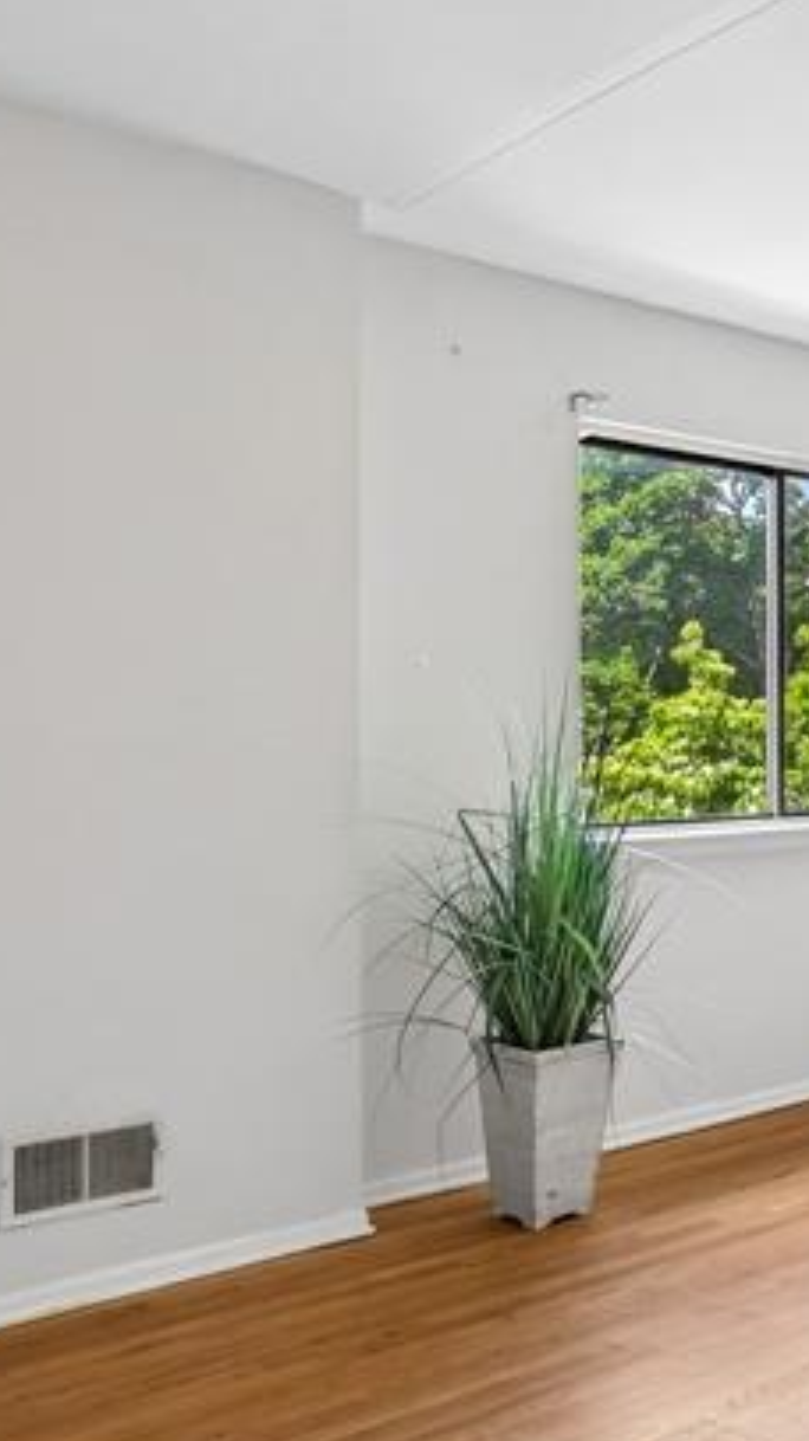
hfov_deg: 26.5
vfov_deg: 54.0
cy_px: 712
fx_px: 1413
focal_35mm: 37
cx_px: 1086
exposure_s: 1/40
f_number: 8
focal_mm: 14
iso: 800
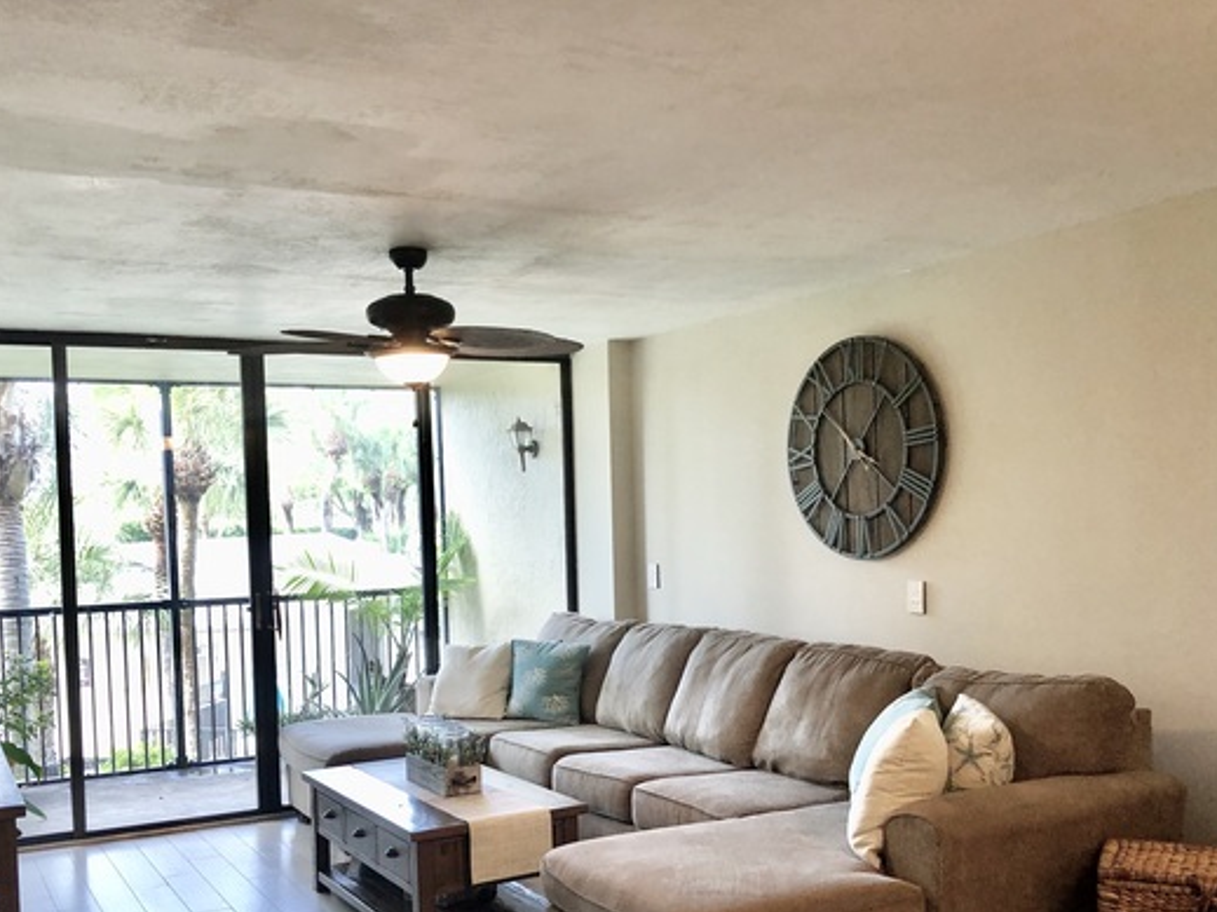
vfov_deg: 39.3
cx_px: 566
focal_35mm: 36
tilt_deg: -2.0
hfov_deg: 51.3
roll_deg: +0.4
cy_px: 584
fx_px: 1265
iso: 25
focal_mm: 3.99
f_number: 1.8
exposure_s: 1/30
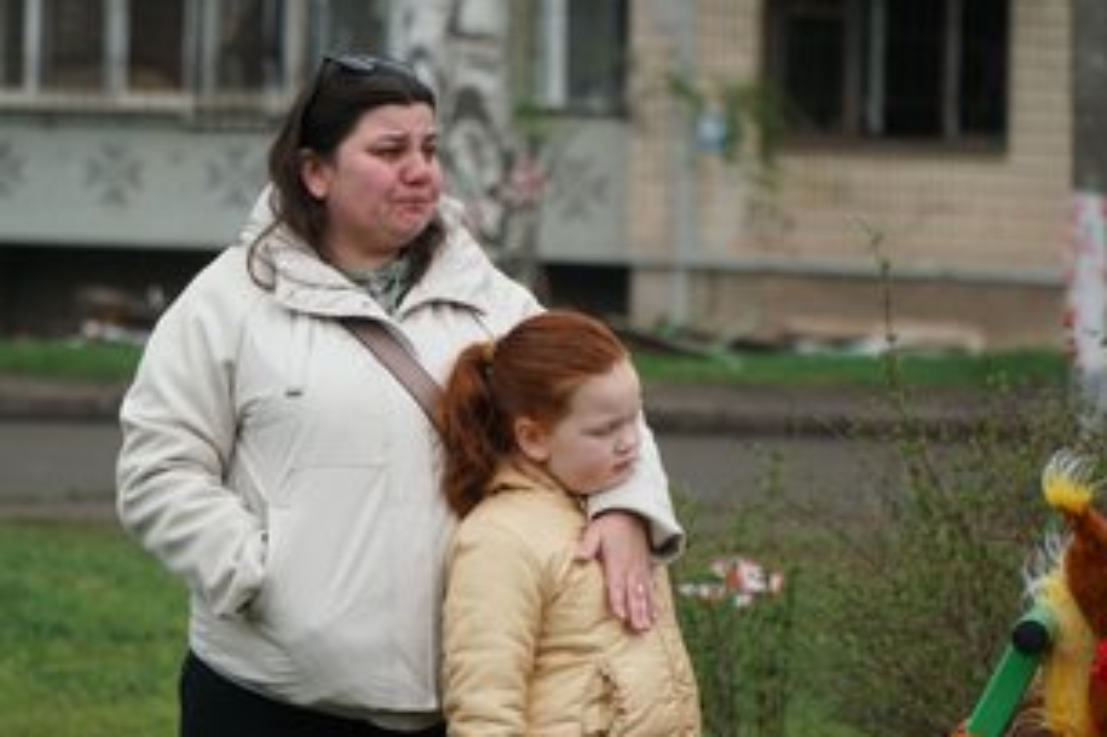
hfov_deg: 10.0
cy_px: 461
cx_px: 465
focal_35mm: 207
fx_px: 6351
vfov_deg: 6.6
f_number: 4
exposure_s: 1/500
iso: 500
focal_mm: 105
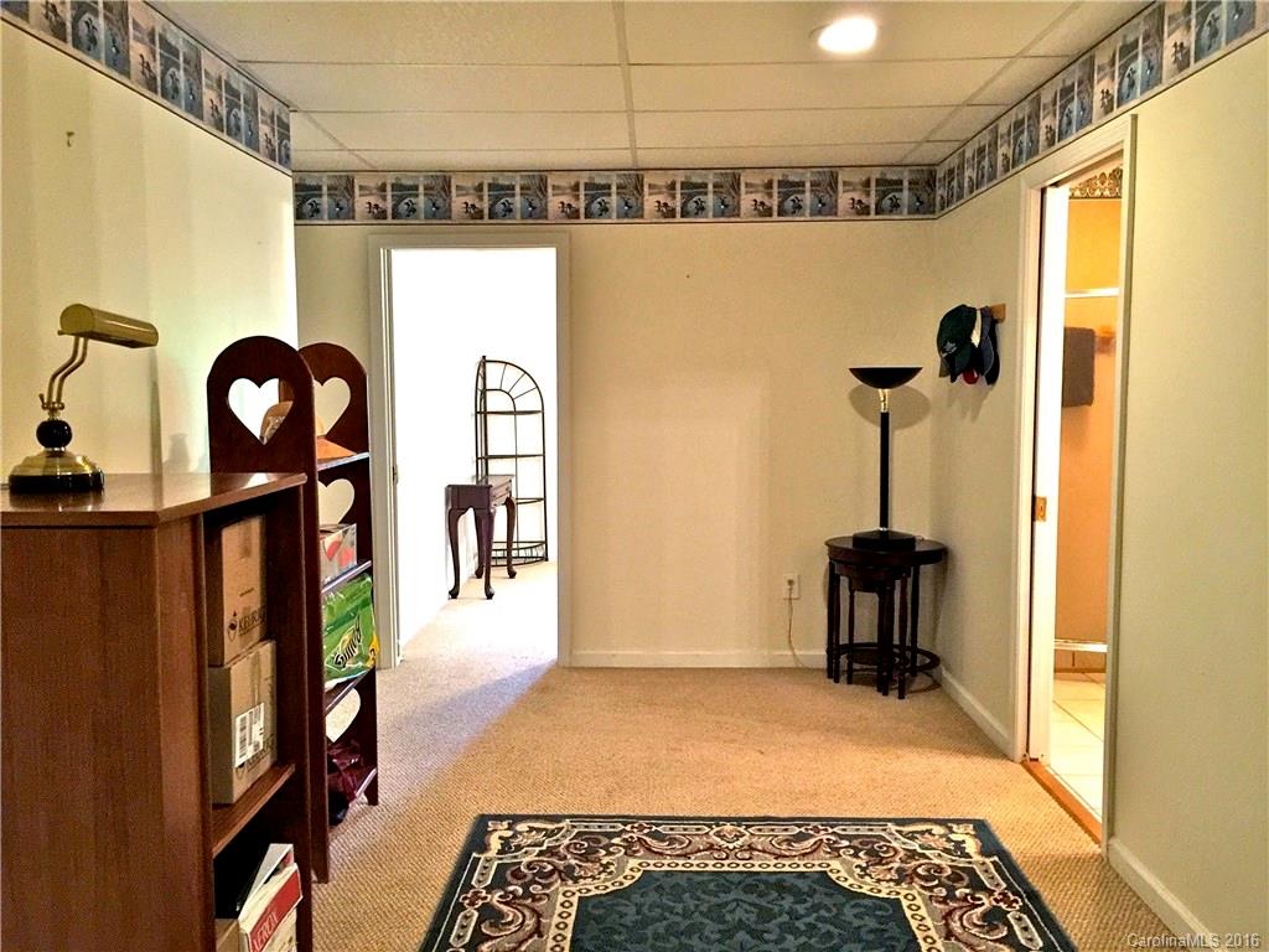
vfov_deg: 48.2
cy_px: 476
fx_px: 1063
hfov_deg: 61.7
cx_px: 634
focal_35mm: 29
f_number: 2.2
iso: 125
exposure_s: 1/10
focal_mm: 4.15
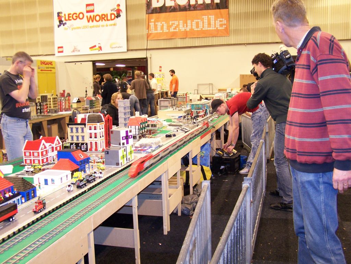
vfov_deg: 37.7
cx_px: 176
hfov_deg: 49.0
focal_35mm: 38
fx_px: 385
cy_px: 132
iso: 140
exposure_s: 1/4
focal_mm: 6.3
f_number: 2.8
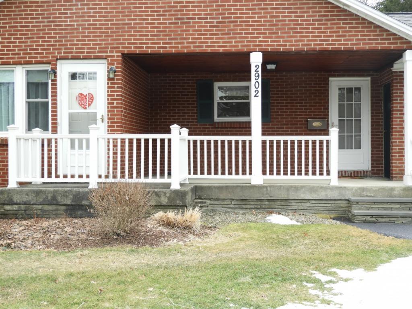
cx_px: 206
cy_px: 154
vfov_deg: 32.2
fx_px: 536
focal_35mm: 45
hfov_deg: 42.1
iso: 100
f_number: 4
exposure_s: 1/50
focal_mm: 8.1
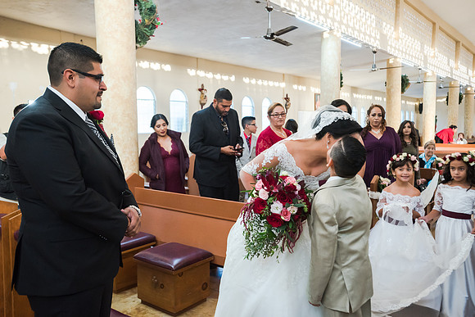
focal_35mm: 30
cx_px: 238
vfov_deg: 43.6
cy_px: 158
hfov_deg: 61.9
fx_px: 396
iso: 1600
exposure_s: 1/200
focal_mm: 30
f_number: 2.8
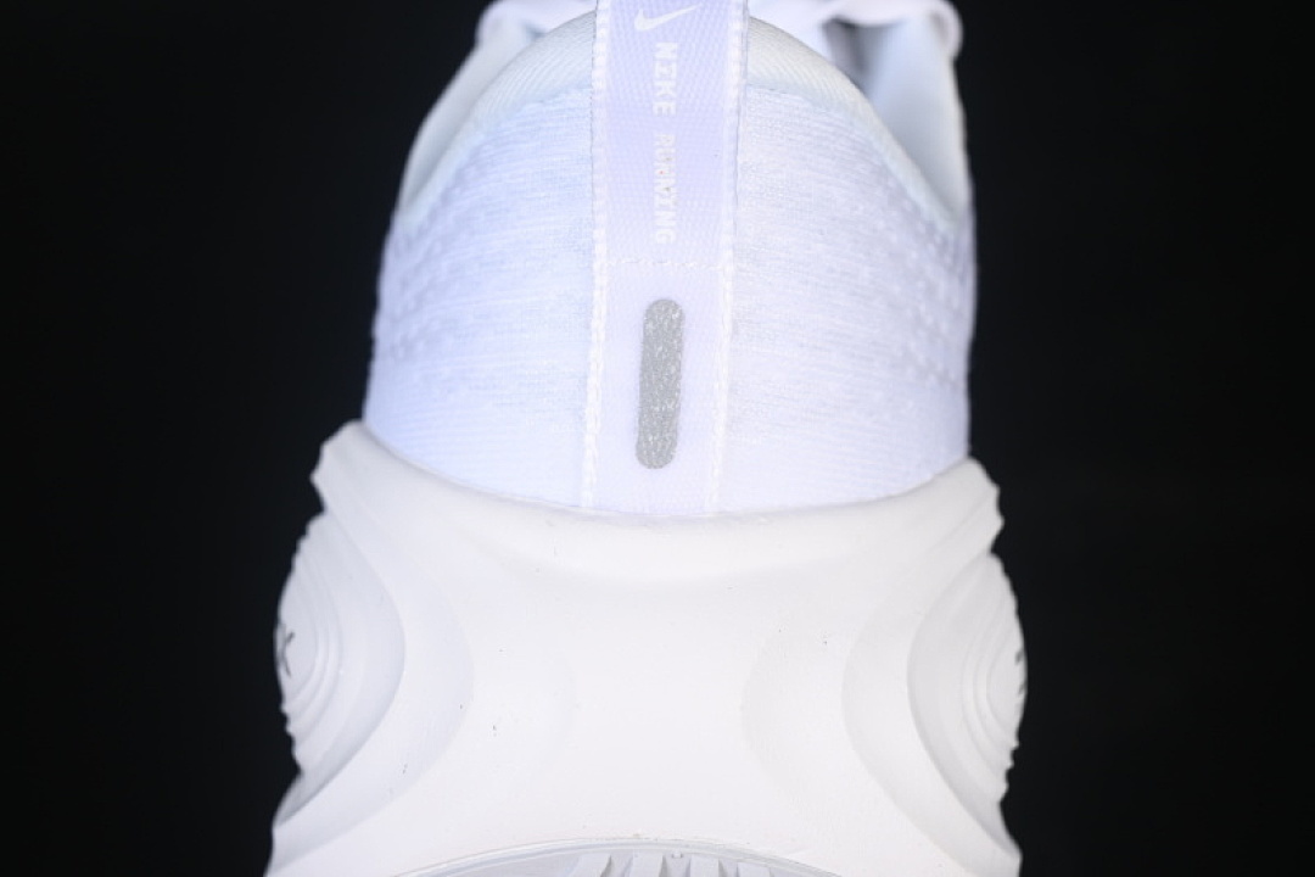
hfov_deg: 27.0
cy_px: 438
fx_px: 2739
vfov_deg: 18.2
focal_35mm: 75
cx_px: 658
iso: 160
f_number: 7.1
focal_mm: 50
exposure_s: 1/100
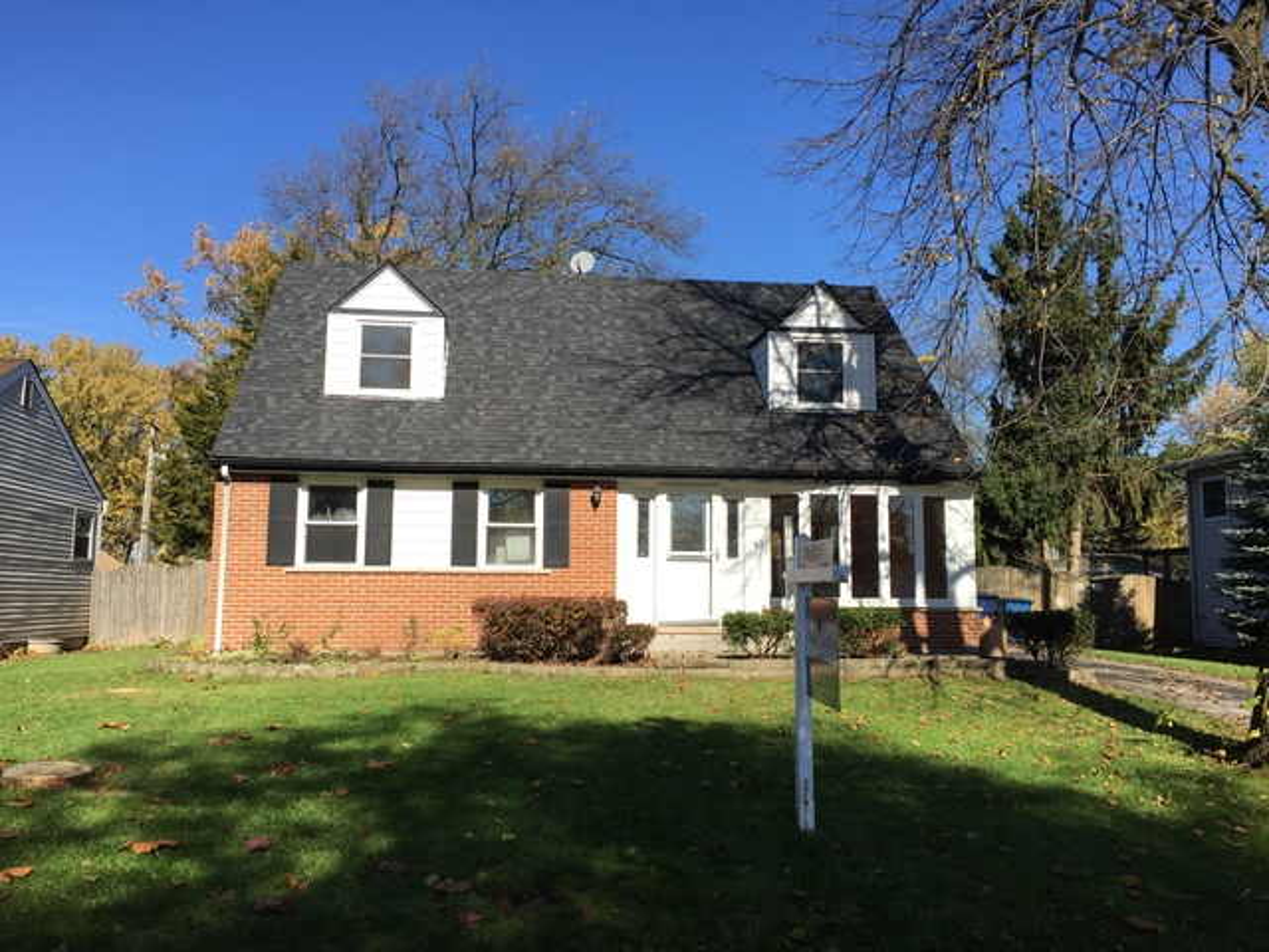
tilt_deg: +5.4
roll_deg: -2.0
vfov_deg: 48.2
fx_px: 1063
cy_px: 476
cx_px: 634
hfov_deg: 61.7
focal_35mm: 29
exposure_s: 1/1721
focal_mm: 4.15
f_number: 2.2
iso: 32
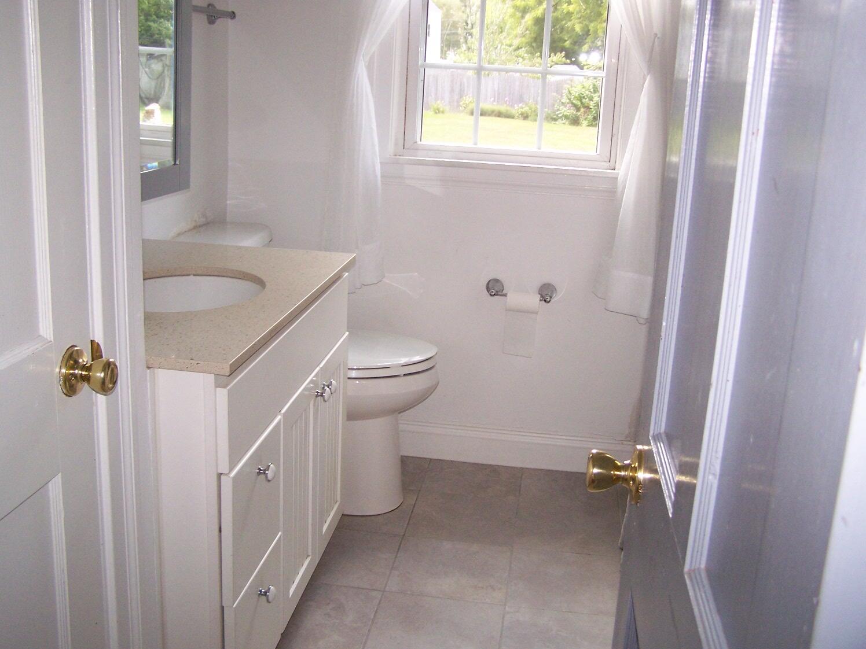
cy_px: 324
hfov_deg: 49.0
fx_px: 951
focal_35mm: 38
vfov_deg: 37.7
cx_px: 433
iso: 160
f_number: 2.8
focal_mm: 6.3
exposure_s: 1/60
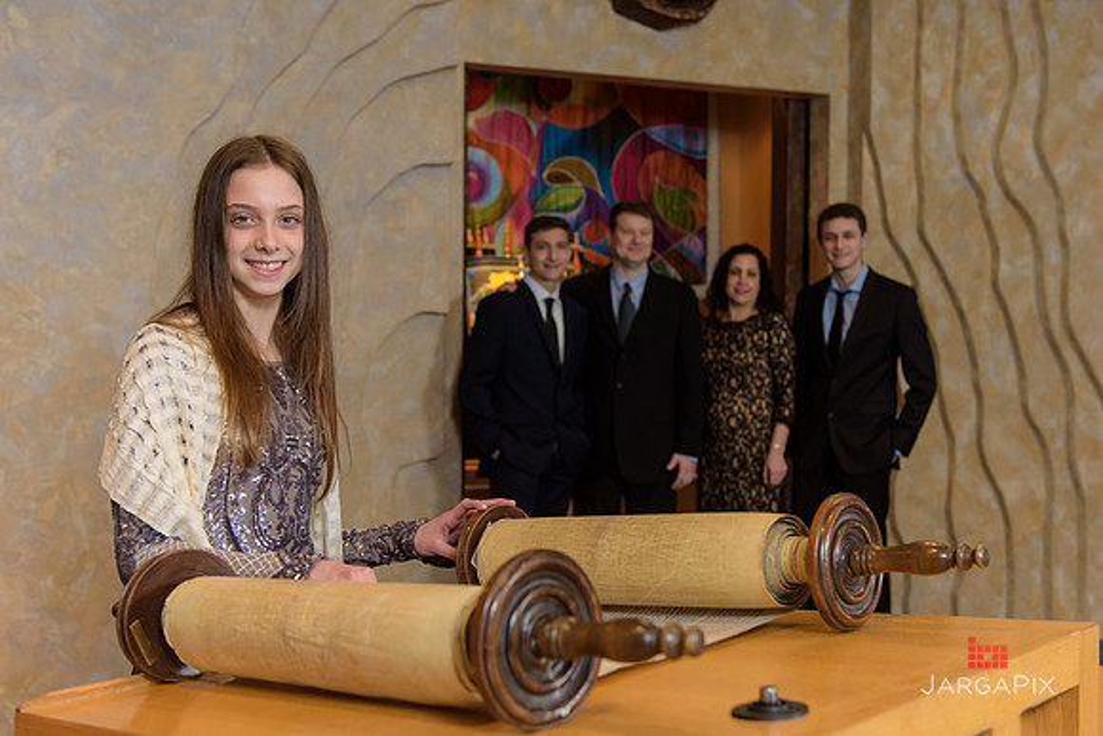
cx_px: 586
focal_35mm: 43
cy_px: 338
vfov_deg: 31.0
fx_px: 1325
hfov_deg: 45.2
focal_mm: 40
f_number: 3.2
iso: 800
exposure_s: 1/200
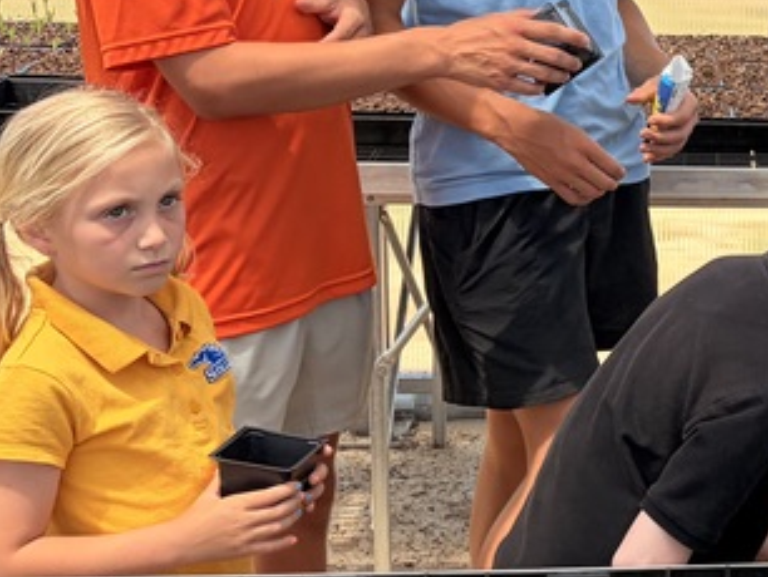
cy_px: 203
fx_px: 1932
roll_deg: -1.5
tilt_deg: -13.0
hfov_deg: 20.8
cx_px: 959
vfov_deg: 17.0
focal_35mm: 87
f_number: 1.6
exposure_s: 1/1135
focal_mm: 5.96
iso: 50
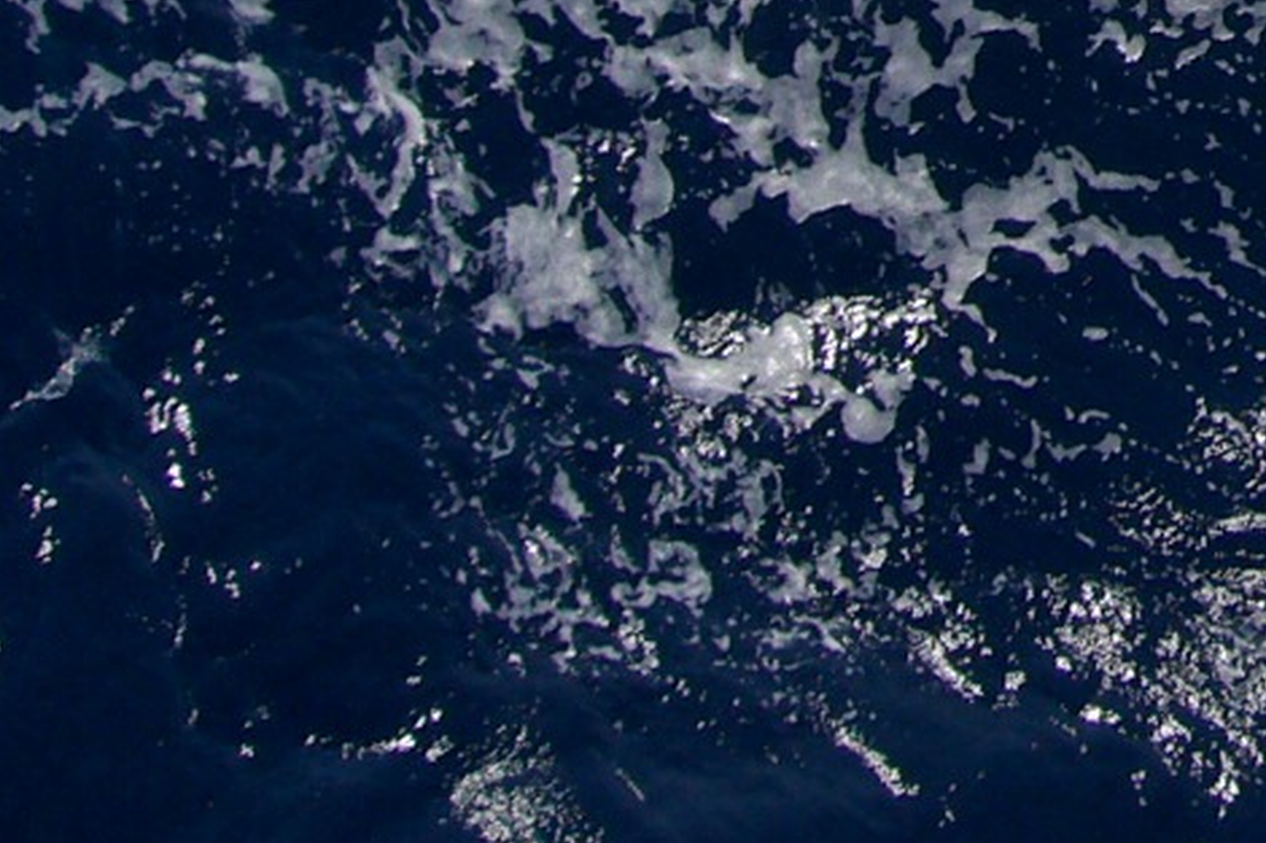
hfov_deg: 14.9
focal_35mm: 124
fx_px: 4359
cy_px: -676
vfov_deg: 10.4
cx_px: 2109
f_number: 5.6
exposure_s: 1/640
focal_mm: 5.8
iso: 80
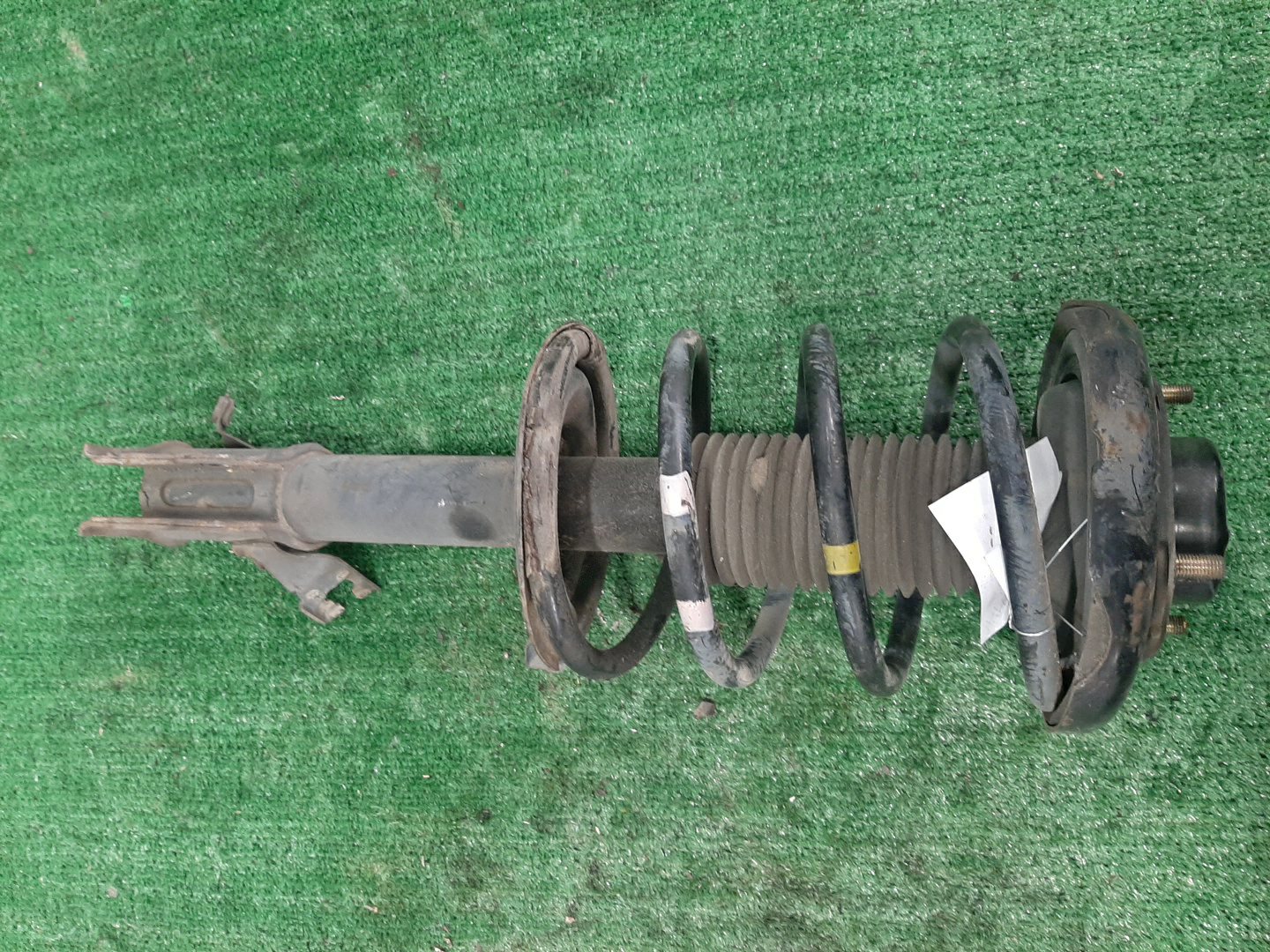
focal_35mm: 26
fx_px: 954
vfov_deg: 53.1
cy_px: 476
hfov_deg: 67.3
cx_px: 635
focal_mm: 3.93
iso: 181
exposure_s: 1/33
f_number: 1.7
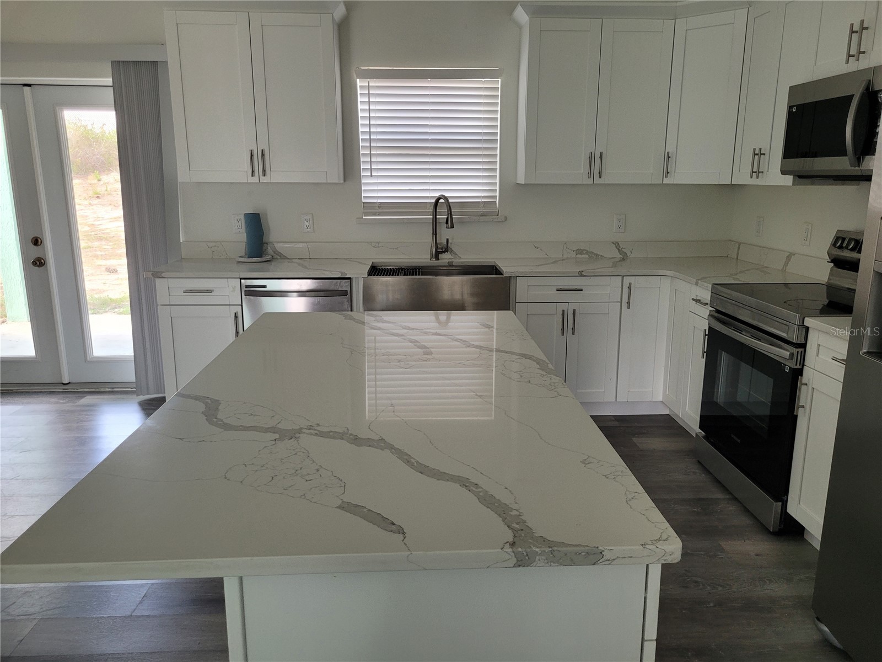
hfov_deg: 67.3
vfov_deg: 53.1
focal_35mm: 26
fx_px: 662
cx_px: 441
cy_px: 331
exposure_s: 1/120
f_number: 1.8
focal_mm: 5.4
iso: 200
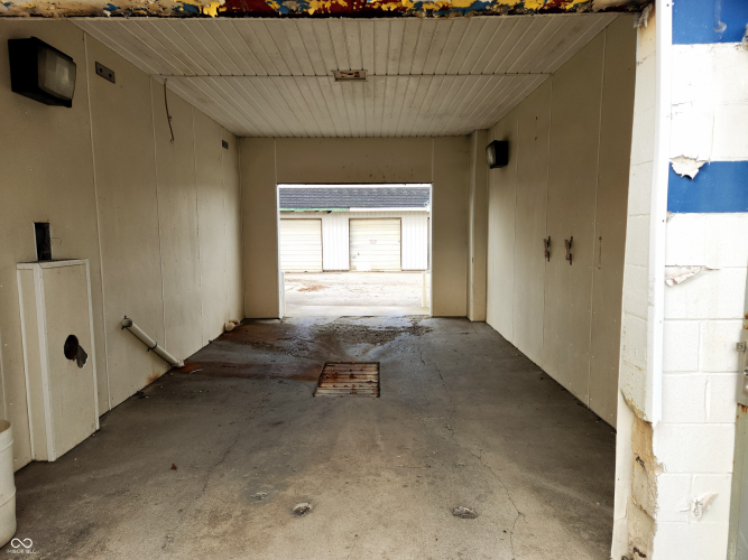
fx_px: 497
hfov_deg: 73.9
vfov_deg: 58.9
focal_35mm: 23
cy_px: 280
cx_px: 374
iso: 20
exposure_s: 1/167
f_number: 1.8
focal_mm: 5.4
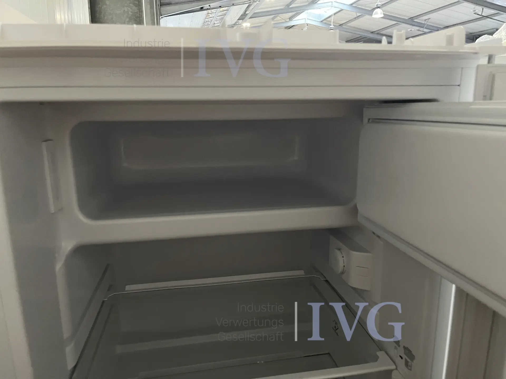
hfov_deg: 67.3
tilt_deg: -13.0
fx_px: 380
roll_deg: +0.3
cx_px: 253
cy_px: 190
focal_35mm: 26
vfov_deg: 53.1
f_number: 1.6
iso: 640
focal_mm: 5.1
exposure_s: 1/33
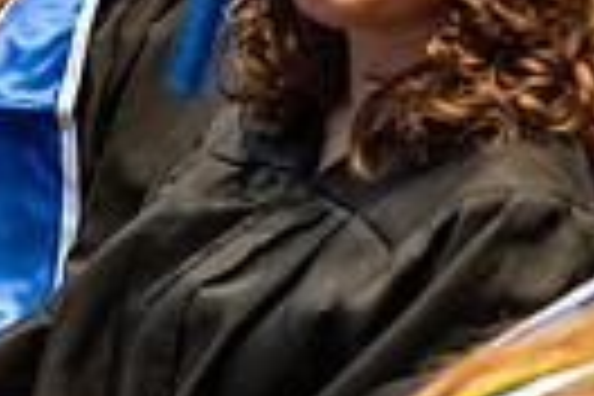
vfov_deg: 4.4
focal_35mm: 311
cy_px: -18
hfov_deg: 6.6
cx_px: -48
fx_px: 5131
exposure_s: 1/100
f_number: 2.8
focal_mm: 70
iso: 4000
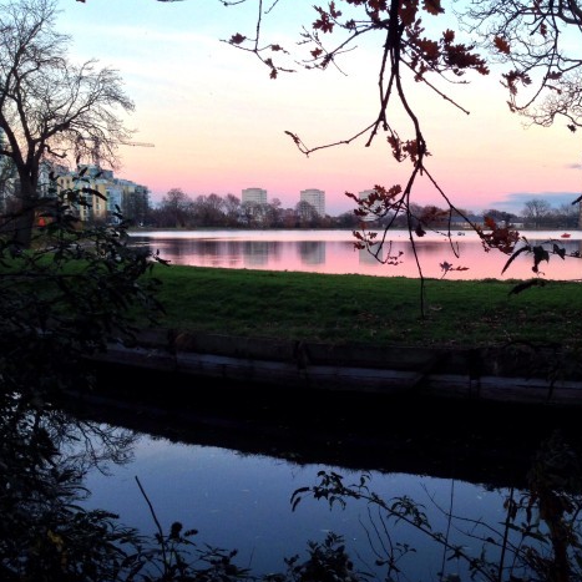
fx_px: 761
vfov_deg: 41.9
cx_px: 396
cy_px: 289
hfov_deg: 41.2
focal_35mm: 40
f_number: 2.4
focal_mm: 4.12
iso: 100
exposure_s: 1/120
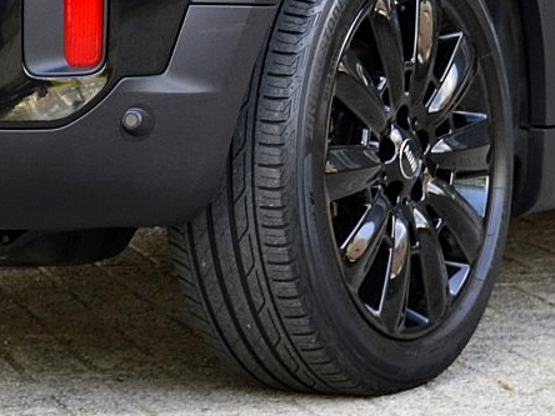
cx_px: 161
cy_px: -179
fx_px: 3383
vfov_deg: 7.0
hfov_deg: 9.4
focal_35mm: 211
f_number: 8
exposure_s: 1/60
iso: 400
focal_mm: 40
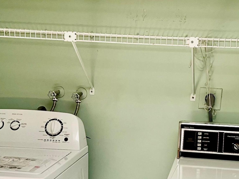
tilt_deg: -10.9
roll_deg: -1.3
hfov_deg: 29.7
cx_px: 144
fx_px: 449
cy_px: 124
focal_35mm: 65
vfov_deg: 22.5
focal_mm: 5.7
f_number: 1.5
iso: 125
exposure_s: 1/93
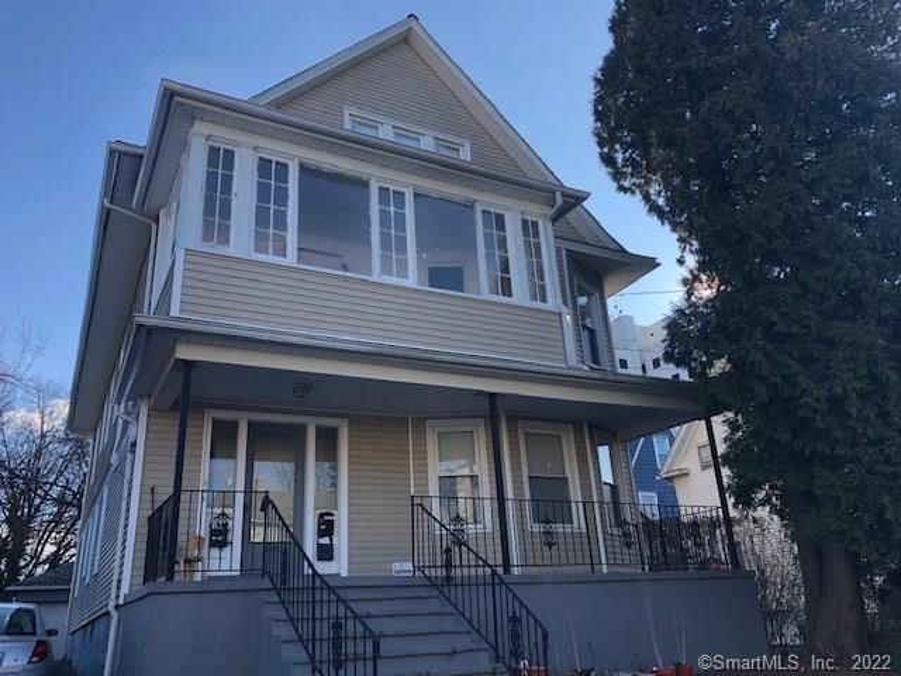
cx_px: 450
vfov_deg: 49.7
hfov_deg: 63.4
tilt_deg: +20.4
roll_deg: +3.9
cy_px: 338
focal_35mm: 28
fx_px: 729
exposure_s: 1/490
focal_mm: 3.99
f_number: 1.8
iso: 20
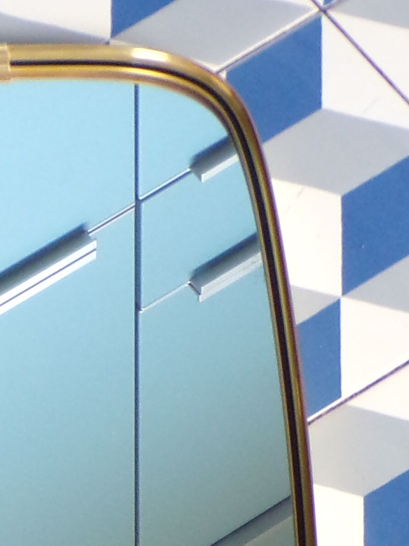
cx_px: -50
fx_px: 3403
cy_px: 860
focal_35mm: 216
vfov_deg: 8.9
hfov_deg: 6.8
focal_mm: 10.1
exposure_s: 1/17
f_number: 3.7
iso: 228
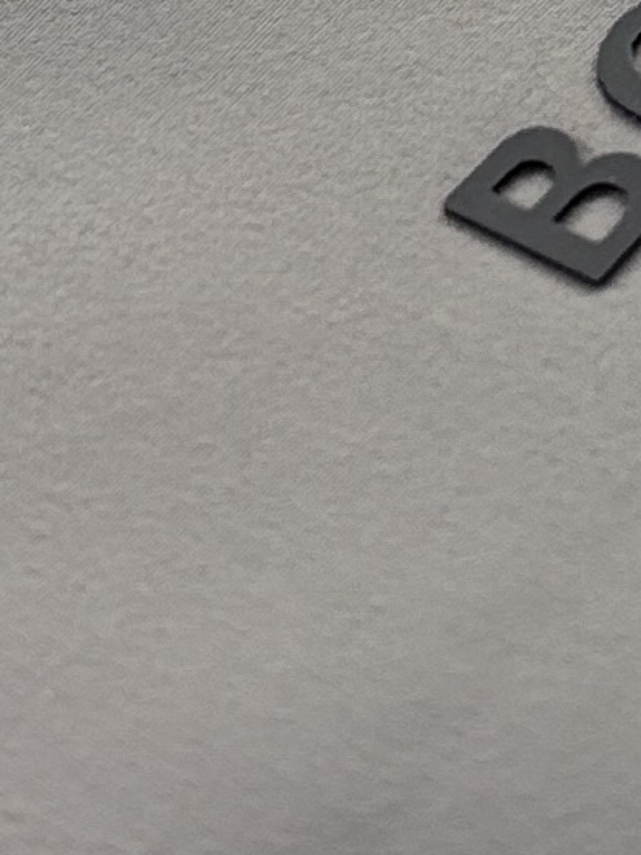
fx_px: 1705
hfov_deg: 20.0
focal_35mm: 69
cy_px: 53
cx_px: 758
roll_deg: +16.6
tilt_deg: -5.7
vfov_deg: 27.0
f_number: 1.6
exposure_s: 1/100
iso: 100
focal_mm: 5.96
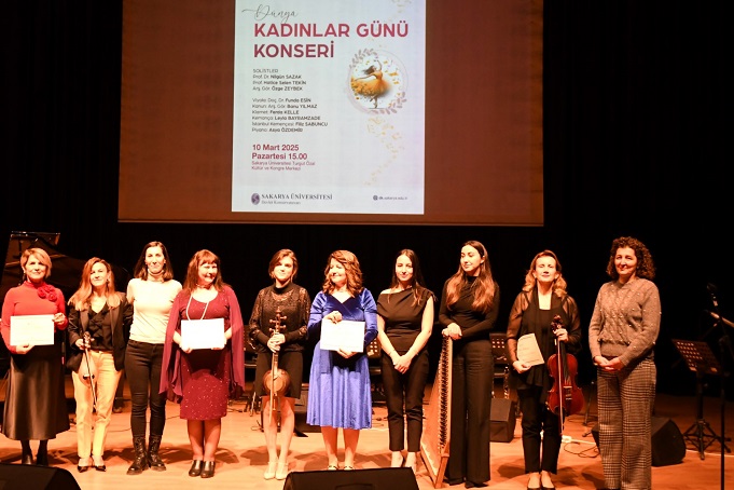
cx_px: 367
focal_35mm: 48
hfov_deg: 41.1
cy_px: 245
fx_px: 979
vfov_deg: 28.1
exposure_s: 1/160
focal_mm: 24
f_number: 2.8
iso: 2000
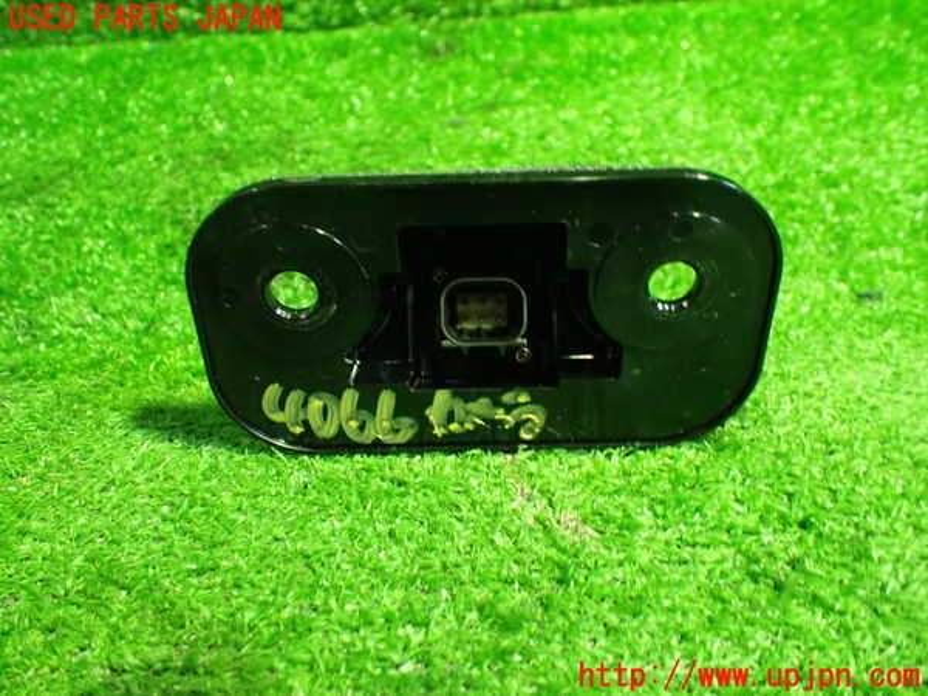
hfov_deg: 60.0
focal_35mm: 30
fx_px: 804
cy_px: 348
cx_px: 464
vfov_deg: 46.8
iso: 800
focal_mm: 5.4
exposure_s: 1/40
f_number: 2.3
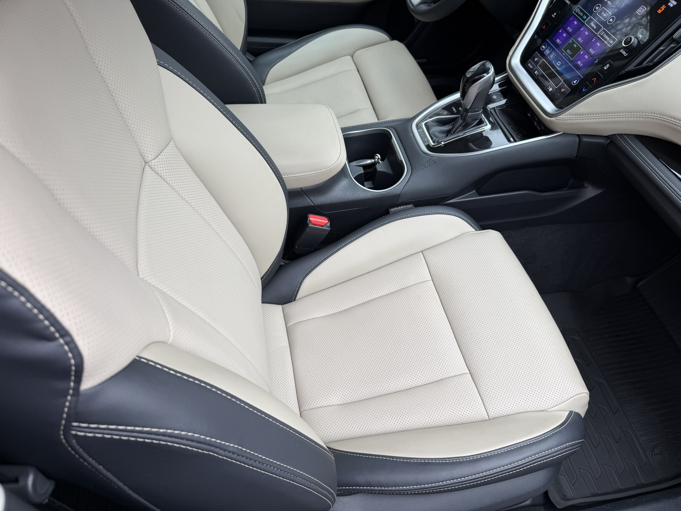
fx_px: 472
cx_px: 340
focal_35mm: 24
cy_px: 256
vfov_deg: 56.8
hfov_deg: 71.6
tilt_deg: -52.6
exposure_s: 1/121
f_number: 1.78
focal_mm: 6.76
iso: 64
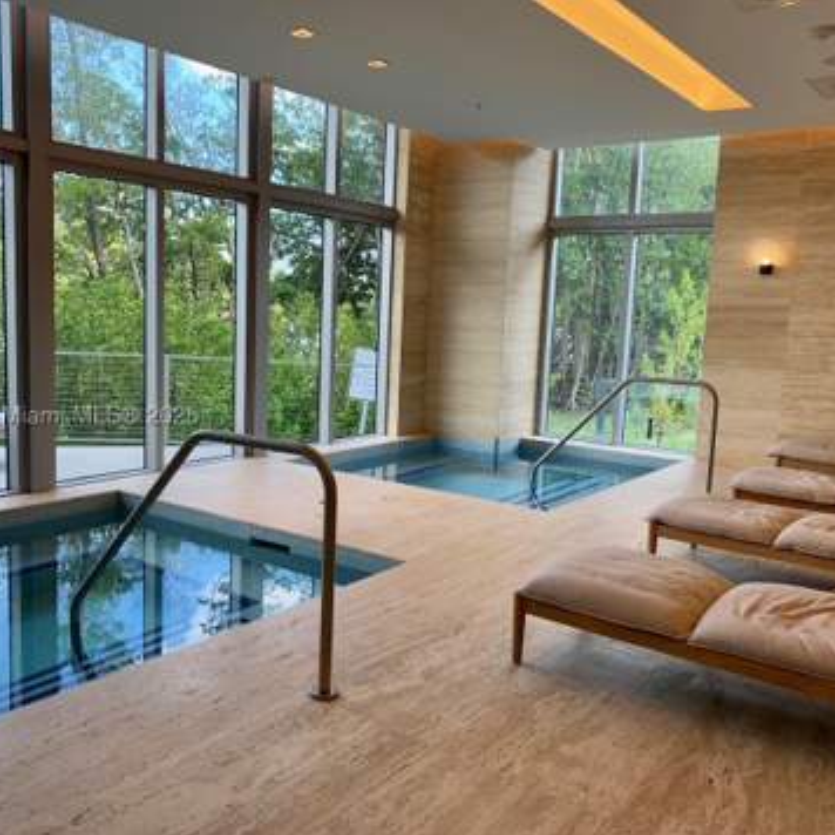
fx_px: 846
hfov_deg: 52.5
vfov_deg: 52.5
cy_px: 420
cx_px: 406
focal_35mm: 31
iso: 50
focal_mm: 4.25
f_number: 1.8
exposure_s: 1/60
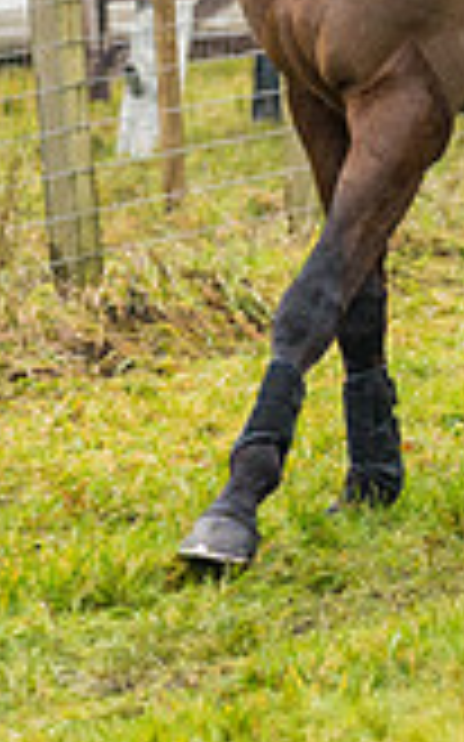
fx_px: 12110
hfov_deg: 2.2
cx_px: 302
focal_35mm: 598
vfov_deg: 3.5
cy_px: -38
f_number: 4
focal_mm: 135
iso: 800
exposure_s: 1/1000
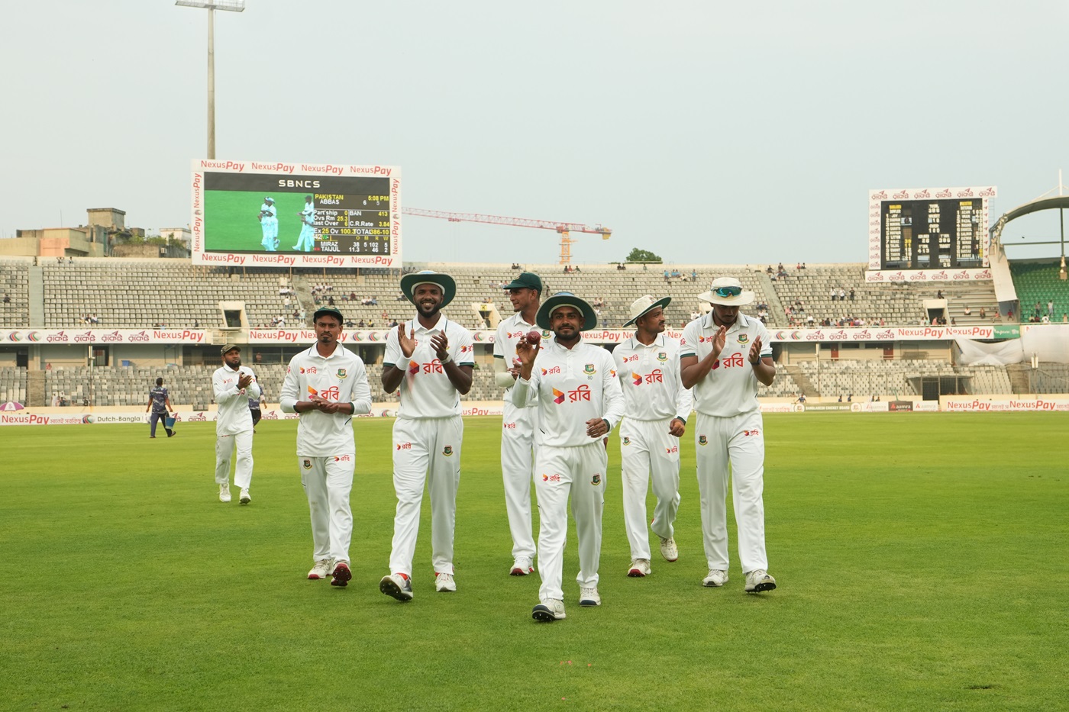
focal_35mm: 52
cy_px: 356
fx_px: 1544
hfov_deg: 38.2
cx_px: 534
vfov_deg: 26.0
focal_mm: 35
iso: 640
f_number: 4
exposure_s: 1/2000
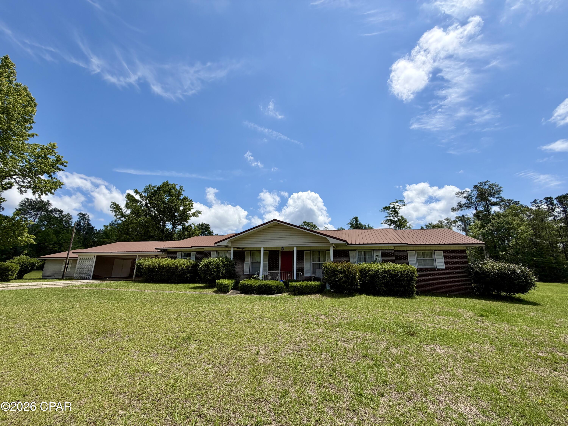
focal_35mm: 14
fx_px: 230
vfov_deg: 85.7
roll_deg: -1.4
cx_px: 284
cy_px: 213
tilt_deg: +14.9
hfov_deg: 102.1
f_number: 2.2
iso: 20
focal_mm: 2.22
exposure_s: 1/1167
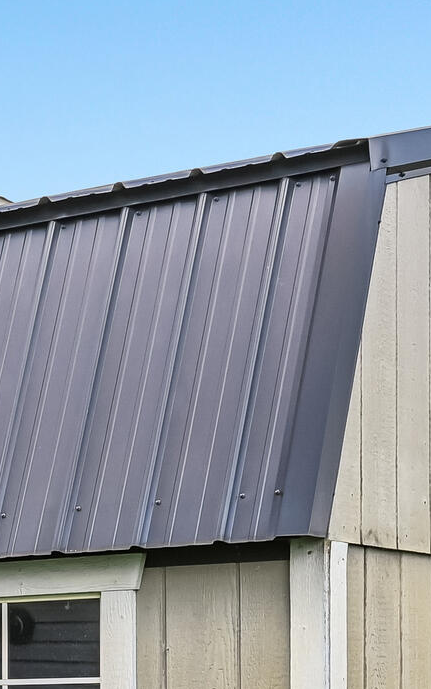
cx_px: -162
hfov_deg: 12.1
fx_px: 1957
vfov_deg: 19.3
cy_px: 726
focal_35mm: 104
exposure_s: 1/750
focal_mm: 23.5
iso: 400
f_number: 4.8
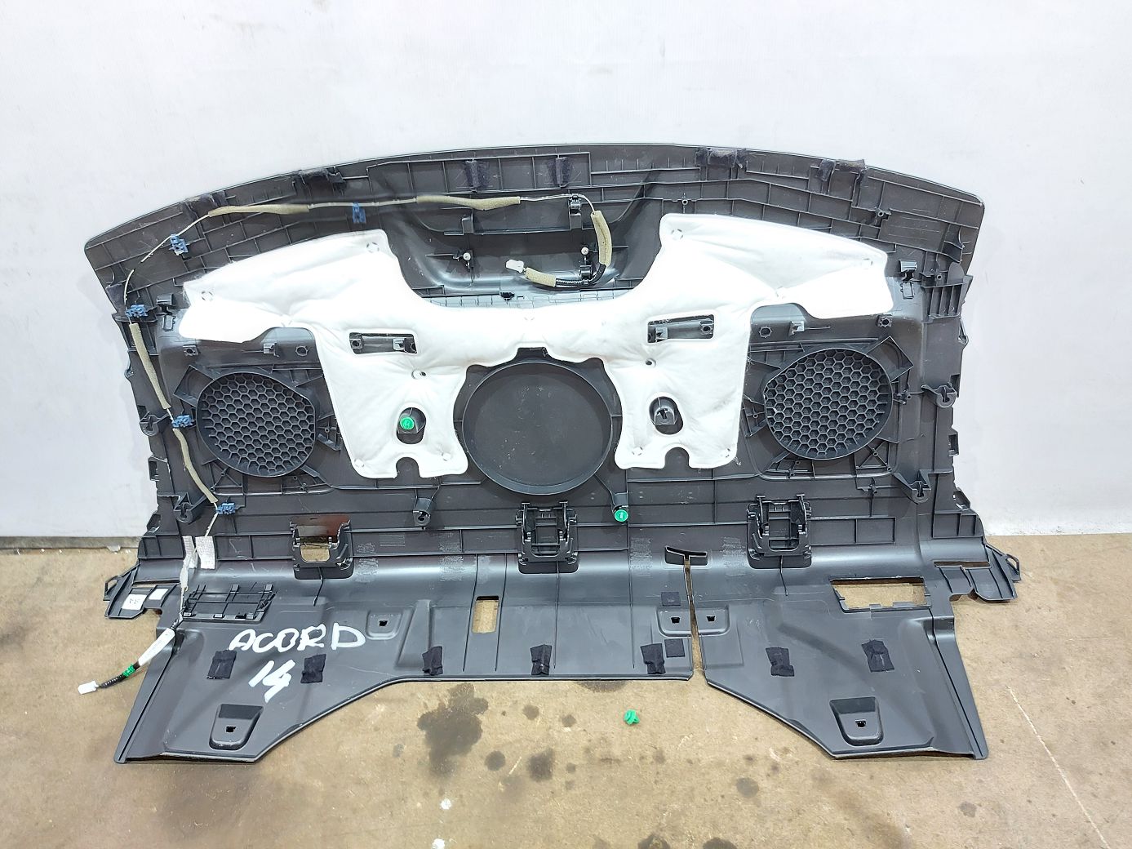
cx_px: 566
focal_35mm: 24
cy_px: 424
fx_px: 785
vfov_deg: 56.8
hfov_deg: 71.6
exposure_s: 1/25
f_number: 1.8
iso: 320
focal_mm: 5.23
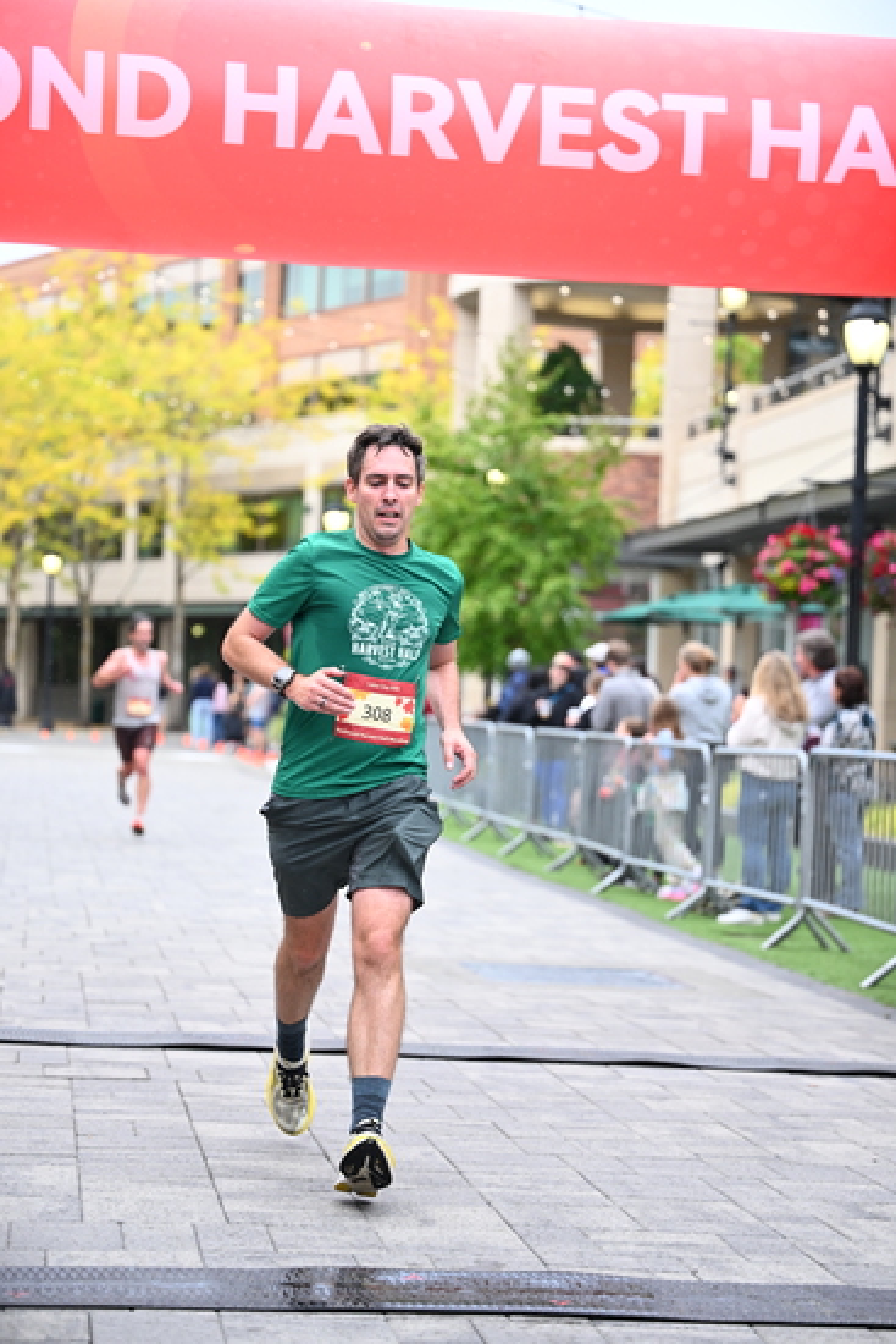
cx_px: 448
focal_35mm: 79
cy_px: 672
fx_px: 2947
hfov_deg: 17.3
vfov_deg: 25.7
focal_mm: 79
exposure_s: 1/1600
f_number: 2.8
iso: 1250
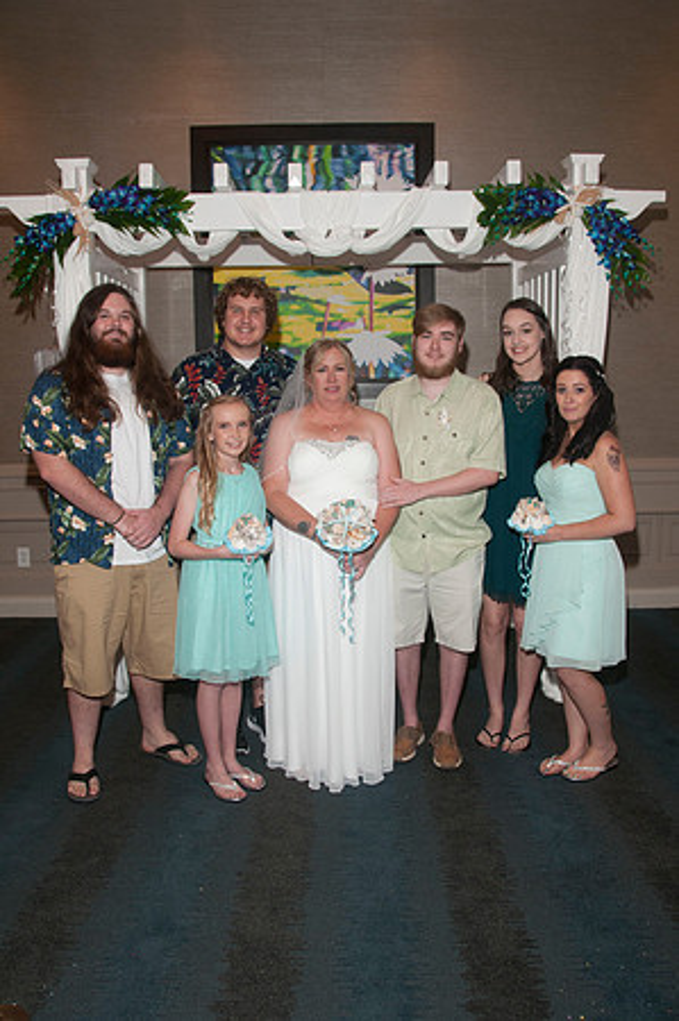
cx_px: 340
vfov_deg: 67.4
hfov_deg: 47.8
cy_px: 510
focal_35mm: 27
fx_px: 766
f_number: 5.6
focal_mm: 18
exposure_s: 1/60
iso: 400
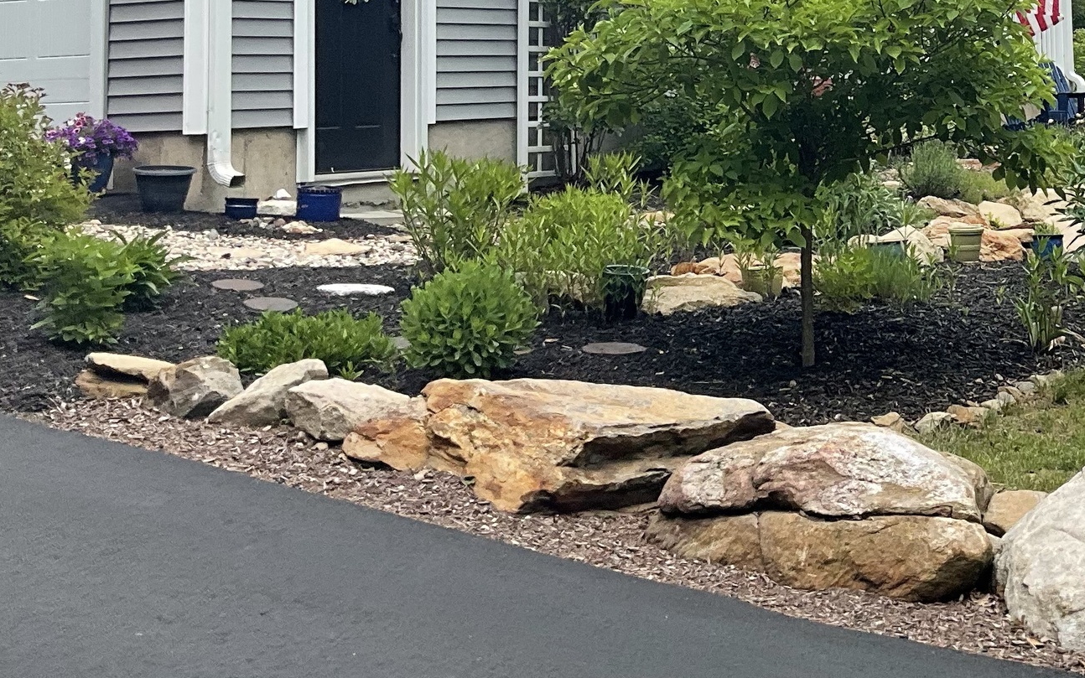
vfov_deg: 17.1
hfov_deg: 27.0
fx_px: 2159
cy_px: -126
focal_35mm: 73
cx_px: 1018
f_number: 1.8
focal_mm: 3
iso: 25
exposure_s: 1/842
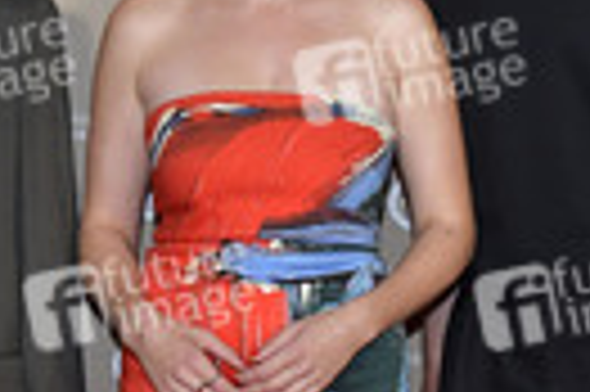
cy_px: 185
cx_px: 20
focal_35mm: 117
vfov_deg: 11.7
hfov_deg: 17.2
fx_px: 1915
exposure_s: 1/200
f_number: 6.3
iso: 1250
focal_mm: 34
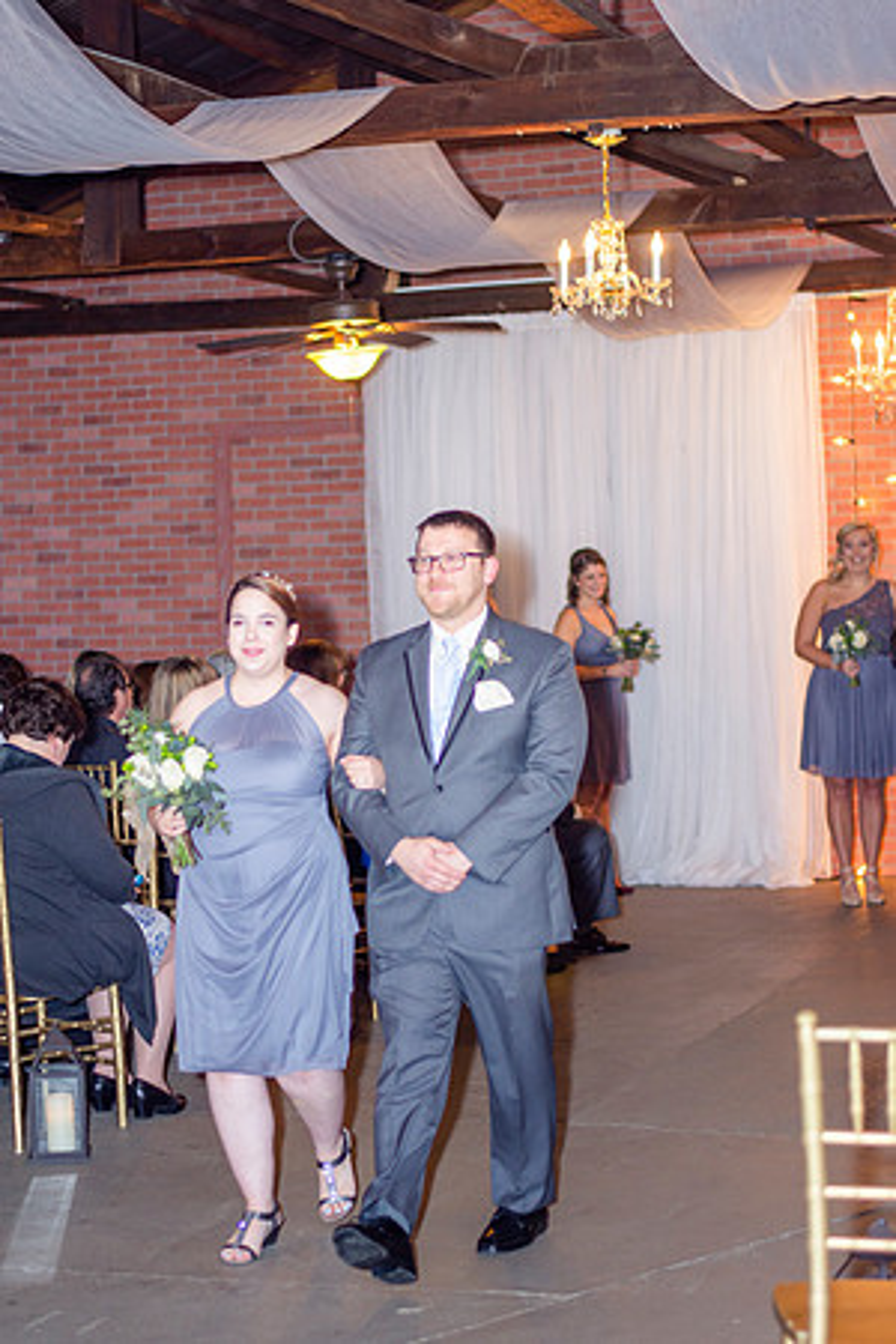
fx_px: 2800
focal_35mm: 75
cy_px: 672
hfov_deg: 18.2
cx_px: 448
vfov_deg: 27.0
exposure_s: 1/200
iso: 200
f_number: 1.8
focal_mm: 50
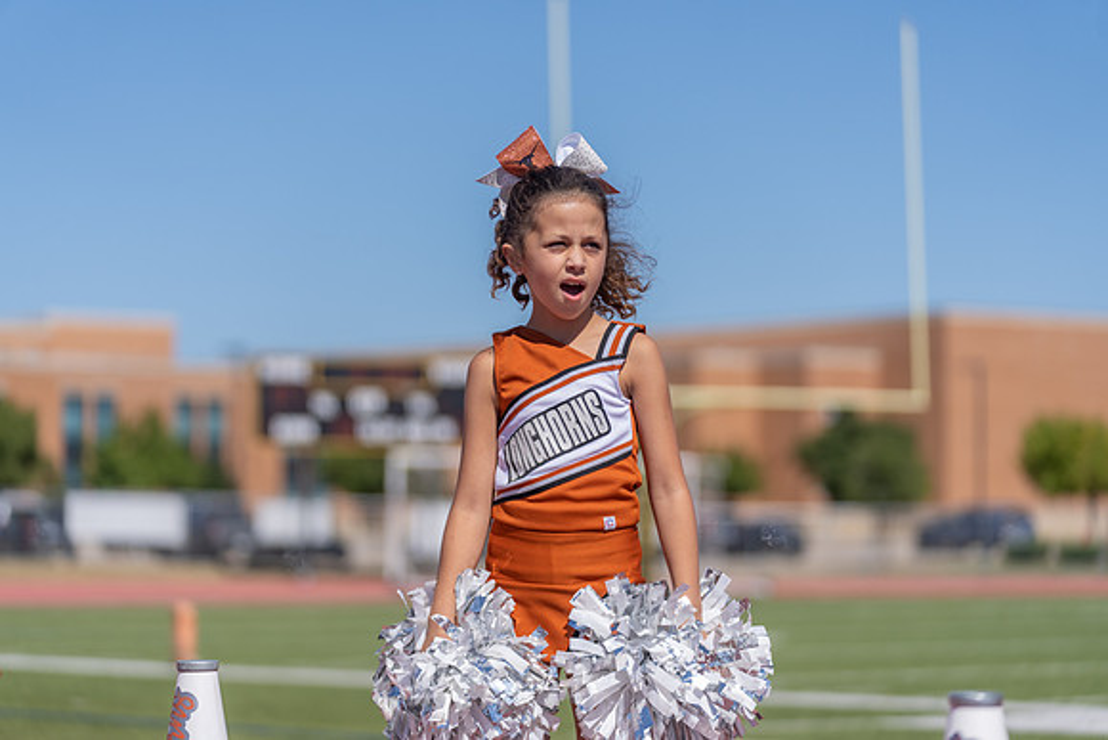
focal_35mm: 124
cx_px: 554
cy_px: 370
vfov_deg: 11.1
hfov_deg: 16.5
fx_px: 3817
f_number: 2.8
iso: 100
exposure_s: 1/3200
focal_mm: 124
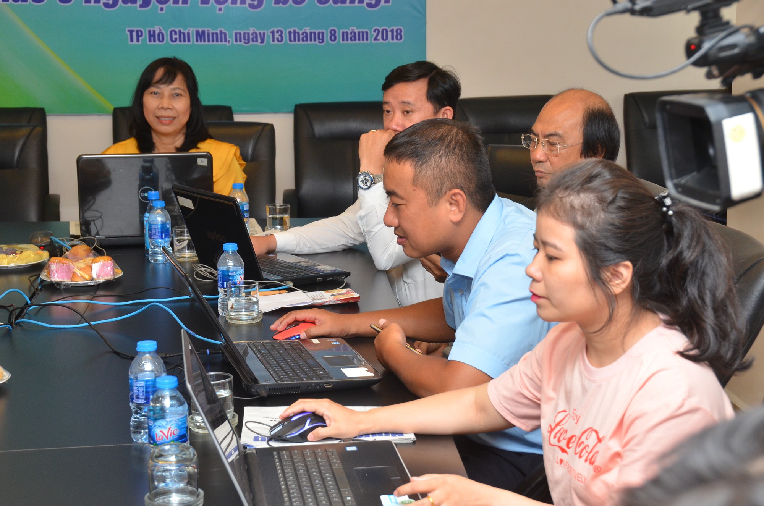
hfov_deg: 27.0
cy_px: 253
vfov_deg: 18.1
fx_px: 1588
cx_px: 382
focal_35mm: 75
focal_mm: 50
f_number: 7.1
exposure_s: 1/60
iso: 800
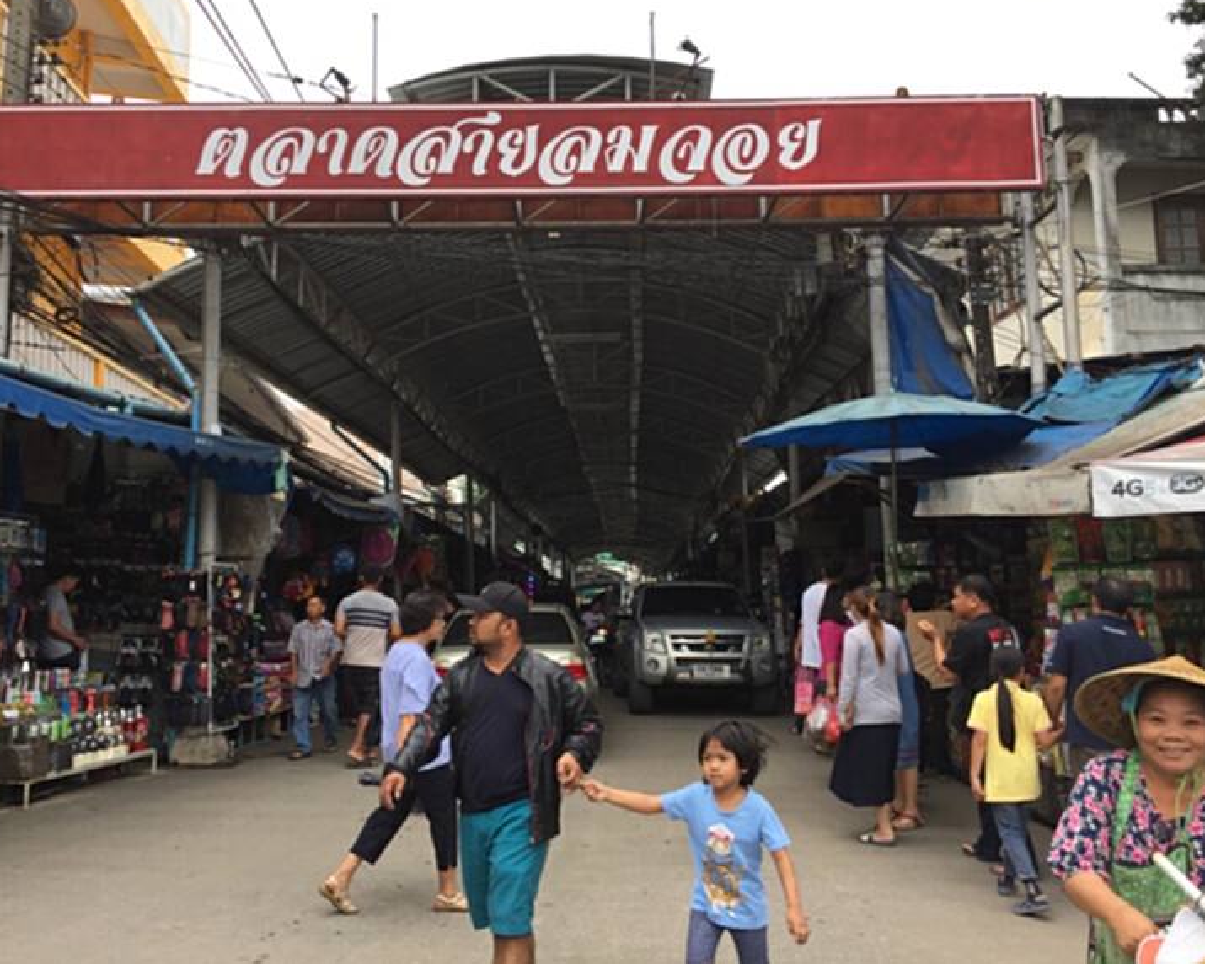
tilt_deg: +6.4
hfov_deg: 57.1
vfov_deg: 47.1
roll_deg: -0.2
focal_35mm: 31
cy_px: 470
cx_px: 552
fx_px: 1106
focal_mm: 4.15
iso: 32
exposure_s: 1/719
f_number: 2.2
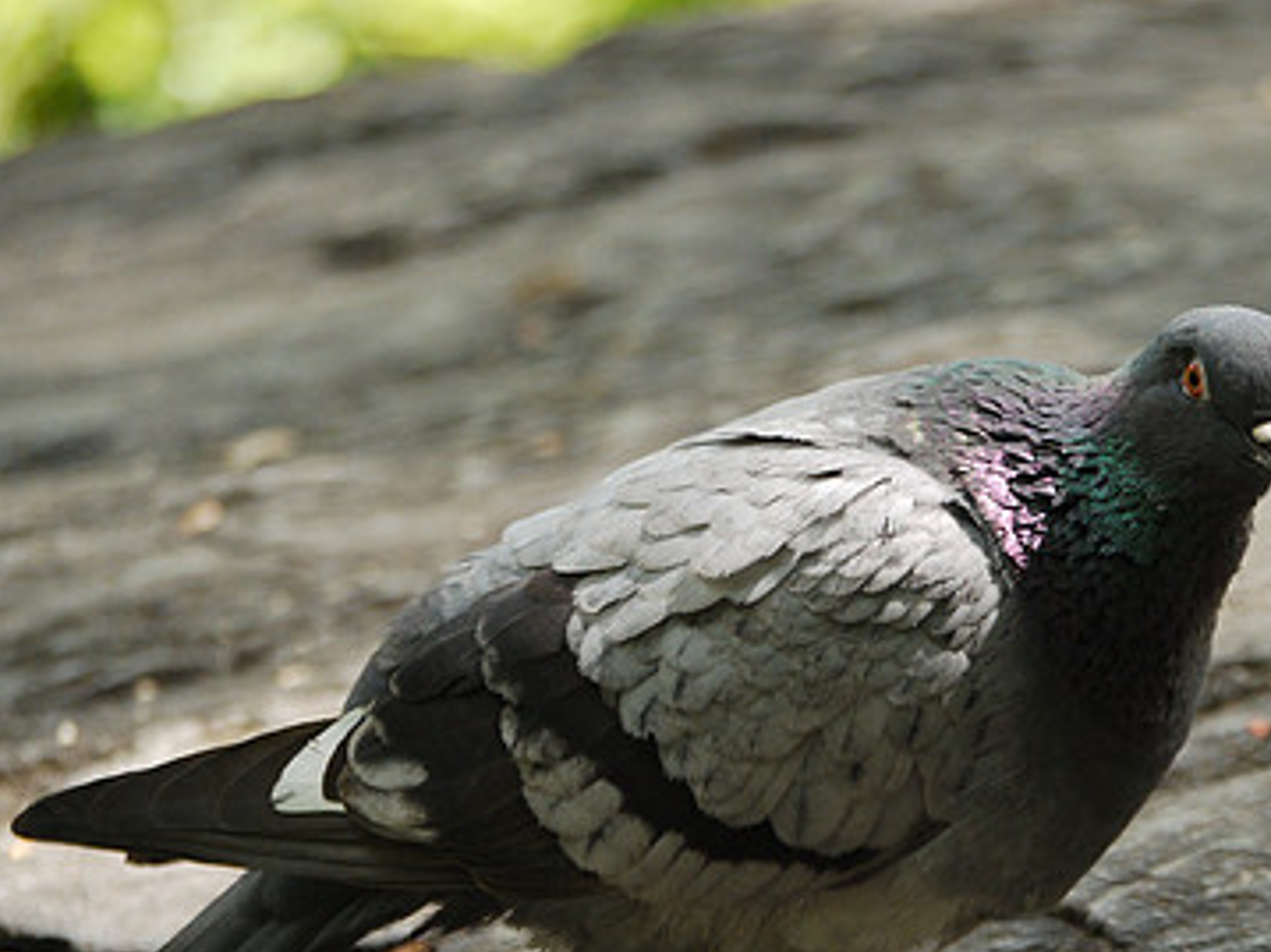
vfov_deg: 4.6
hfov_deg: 6.1
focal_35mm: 323
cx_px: 836
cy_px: 621
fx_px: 11856
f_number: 4
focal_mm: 100
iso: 400
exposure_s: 1/500
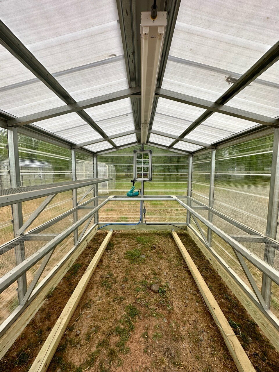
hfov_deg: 85.7
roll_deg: -0.4
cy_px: 186
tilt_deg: -6.0
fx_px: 150
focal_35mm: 14
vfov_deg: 102.1
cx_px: 140
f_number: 2.2
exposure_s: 1/917
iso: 50
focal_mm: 2.22
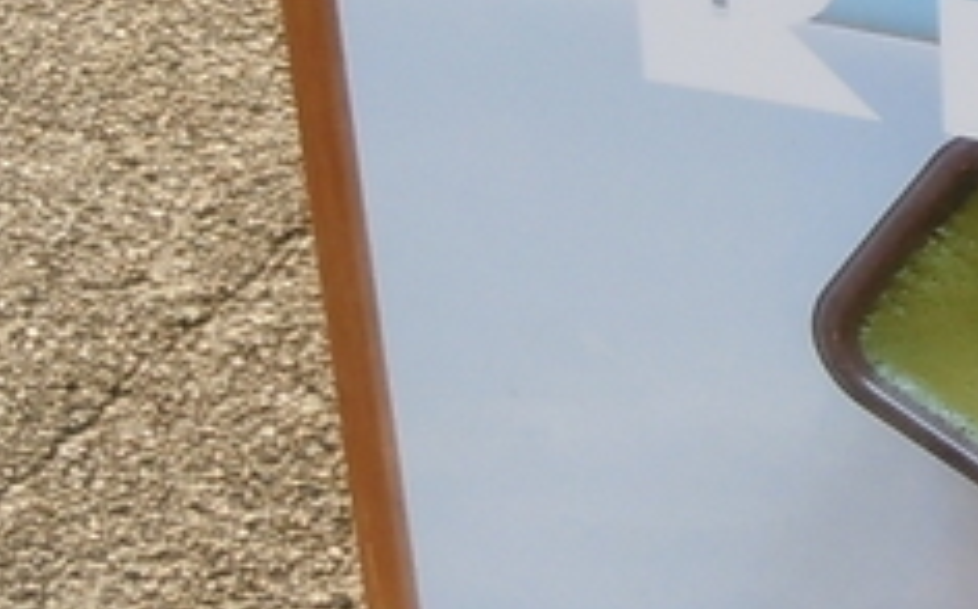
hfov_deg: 11.3
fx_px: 4740
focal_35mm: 178
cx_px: 1513
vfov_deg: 7.3
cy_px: -79
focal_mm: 5.9
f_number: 4
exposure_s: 1/250
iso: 100
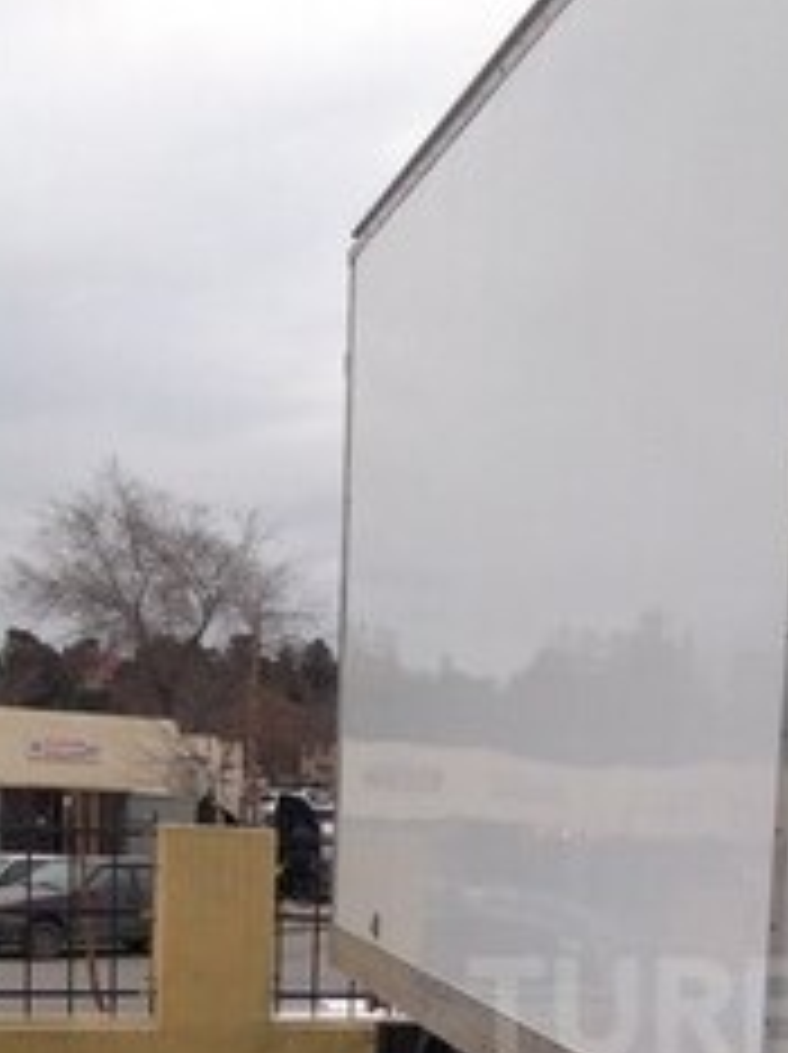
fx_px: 2129
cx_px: 815
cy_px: 1008
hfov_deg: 20.2
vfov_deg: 26.6
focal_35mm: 70
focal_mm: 4.12
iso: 50
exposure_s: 1/161
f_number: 2.4
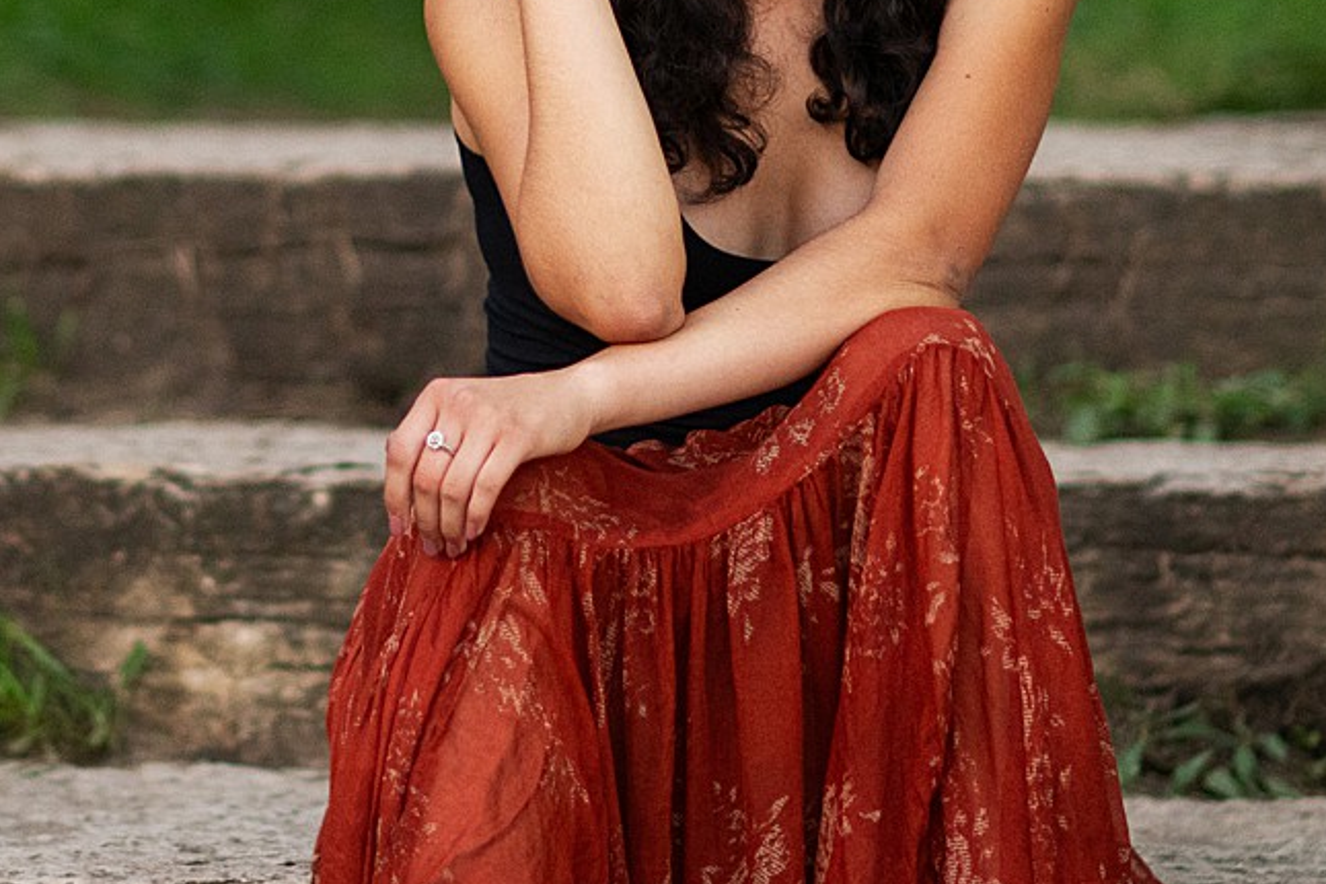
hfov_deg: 7.6
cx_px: 391
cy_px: -8
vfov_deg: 5.1
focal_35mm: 270
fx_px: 9944
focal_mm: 85
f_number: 1.6
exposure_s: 1/1000
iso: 800
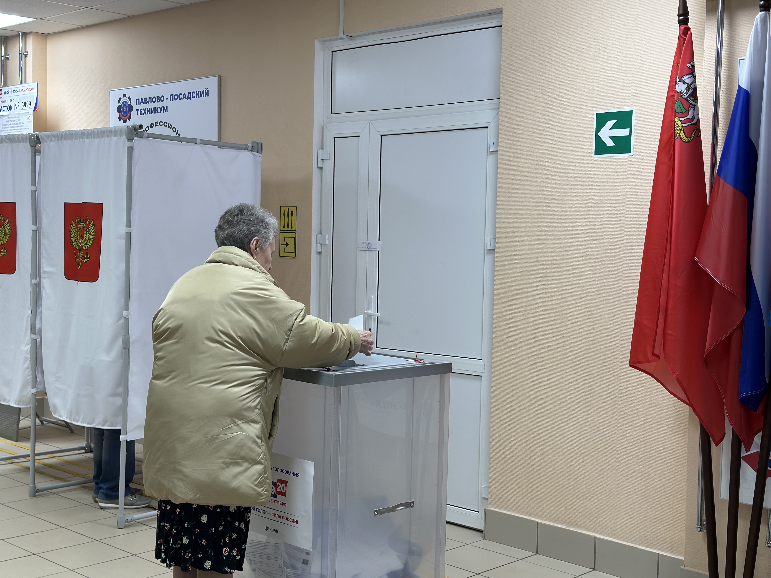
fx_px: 1069
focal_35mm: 48
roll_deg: -1.4
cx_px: 386
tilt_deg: -2.8
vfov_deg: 30.3
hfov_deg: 39.7
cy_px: 289
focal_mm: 6.86
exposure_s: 1/100
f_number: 1.78
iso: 64
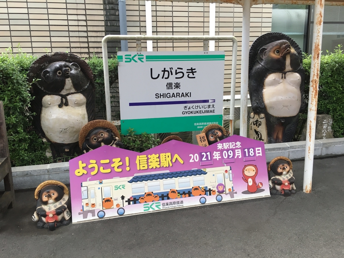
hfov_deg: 61.7
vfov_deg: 48.2
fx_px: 288
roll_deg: +1.7
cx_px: 172
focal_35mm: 29
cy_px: 129
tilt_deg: -11.6
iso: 25
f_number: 2.2
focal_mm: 4.15
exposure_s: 1/40
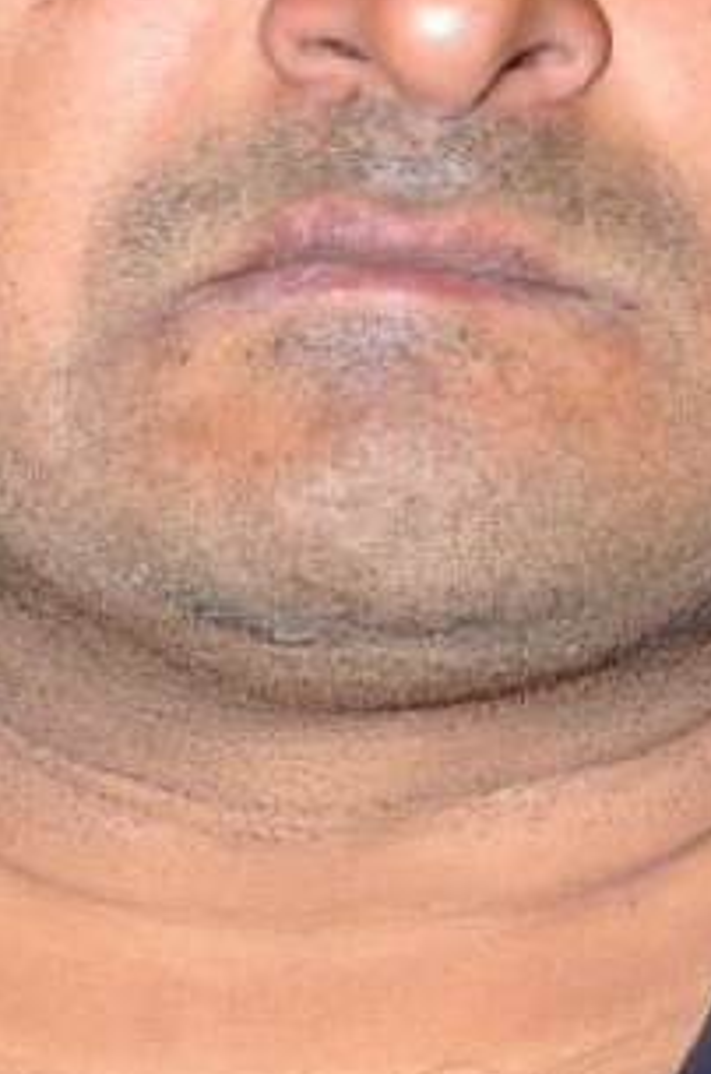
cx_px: 584
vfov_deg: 3.1
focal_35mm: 667
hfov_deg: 2.1
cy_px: 1747
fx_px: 19848
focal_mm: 75
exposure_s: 1/125
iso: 400
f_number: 9
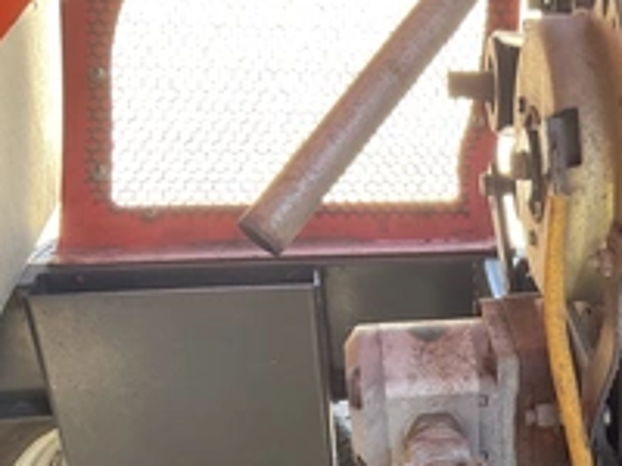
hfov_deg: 31.2
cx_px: 594
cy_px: 444
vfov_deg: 24.3
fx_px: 1042
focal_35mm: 58
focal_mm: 3
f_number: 1.8
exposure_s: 1/60
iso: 100
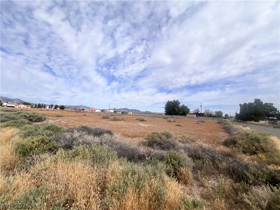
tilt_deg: +3.7
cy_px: 105
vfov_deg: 89.9
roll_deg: -3.6
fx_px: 105
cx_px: 140
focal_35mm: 13
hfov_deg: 106.2
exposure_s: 1/3125
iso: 32
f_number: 1.8
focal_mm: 1.57
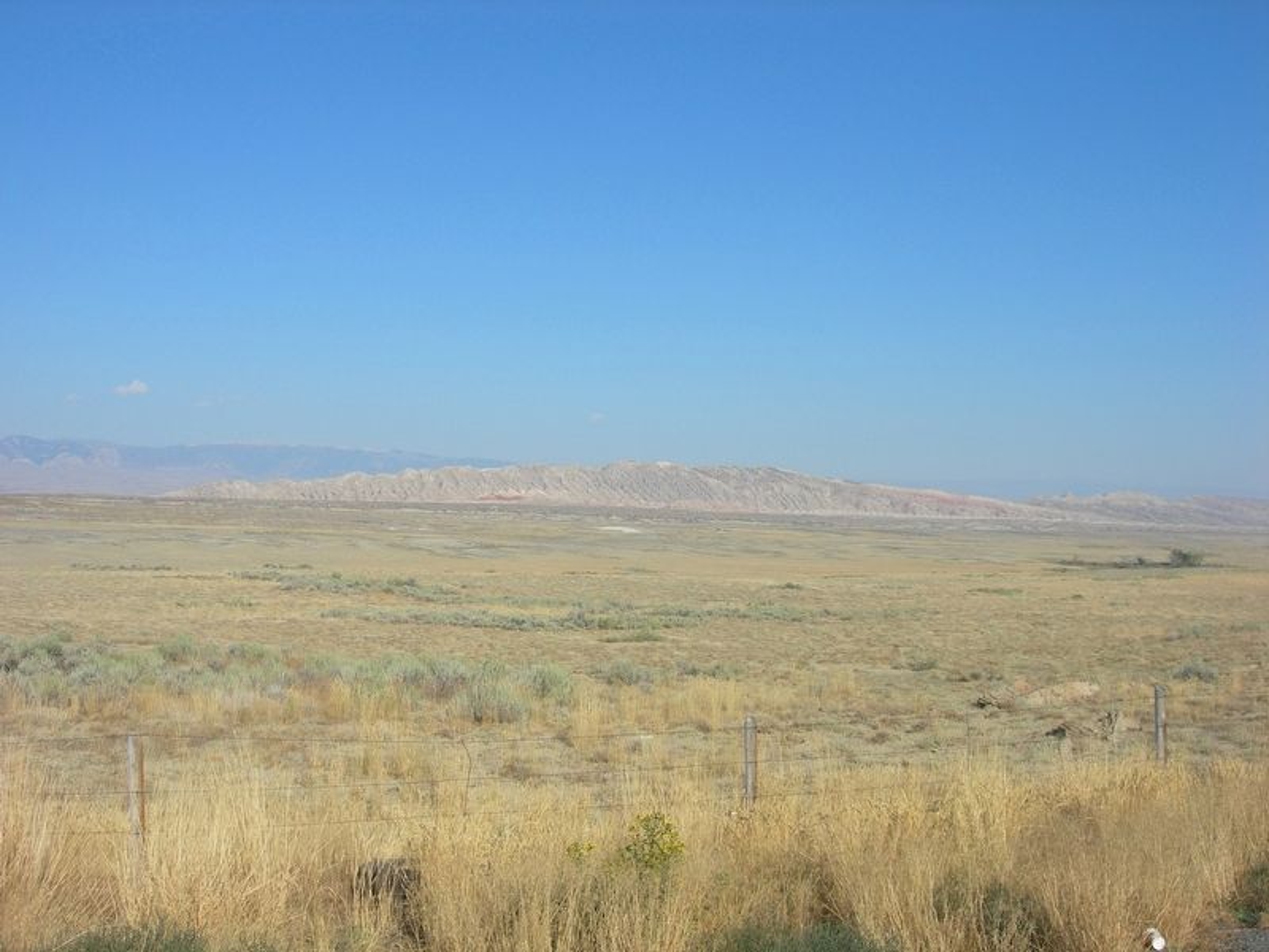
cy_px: 476
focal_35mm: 38
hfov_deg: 49.0
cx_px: 634
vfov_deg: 37.7
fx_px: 1393
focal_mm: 7.8
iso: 50
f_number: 4.8
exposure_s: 1/631
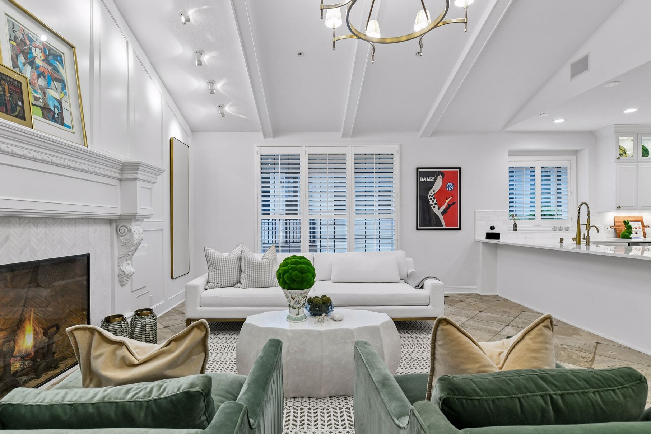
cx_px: 311
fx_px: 326
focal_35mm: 18
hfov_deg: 89.9
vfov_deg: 67.4
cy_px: 224
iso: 1600
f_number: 10
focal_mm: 17
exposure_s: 1/40
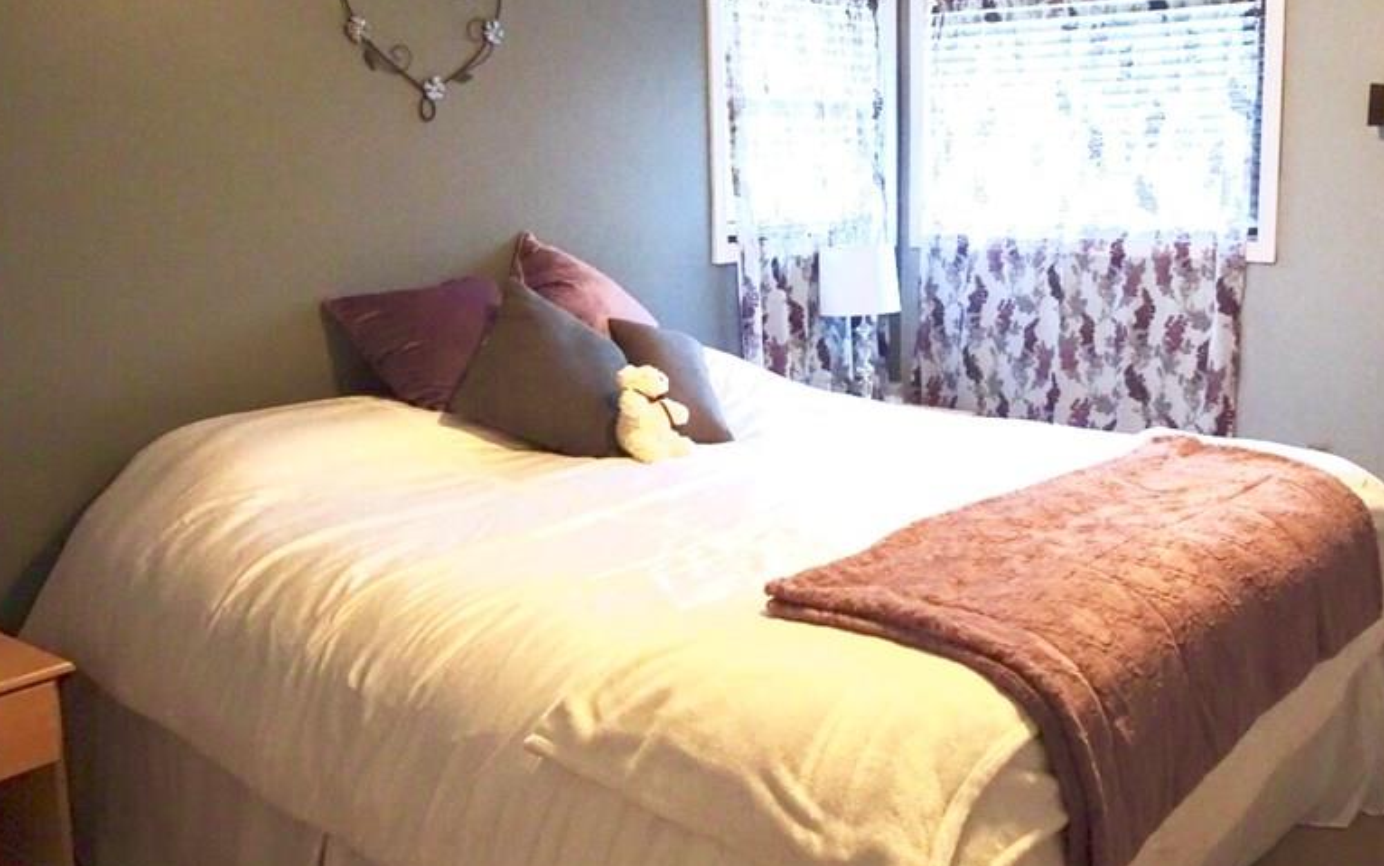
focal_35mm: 34
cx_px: 842
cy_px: 340
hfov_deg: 56.2
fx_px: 1283
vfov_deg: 37.1
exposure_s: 1/30
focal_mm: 4.1
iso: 320
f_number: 3.5
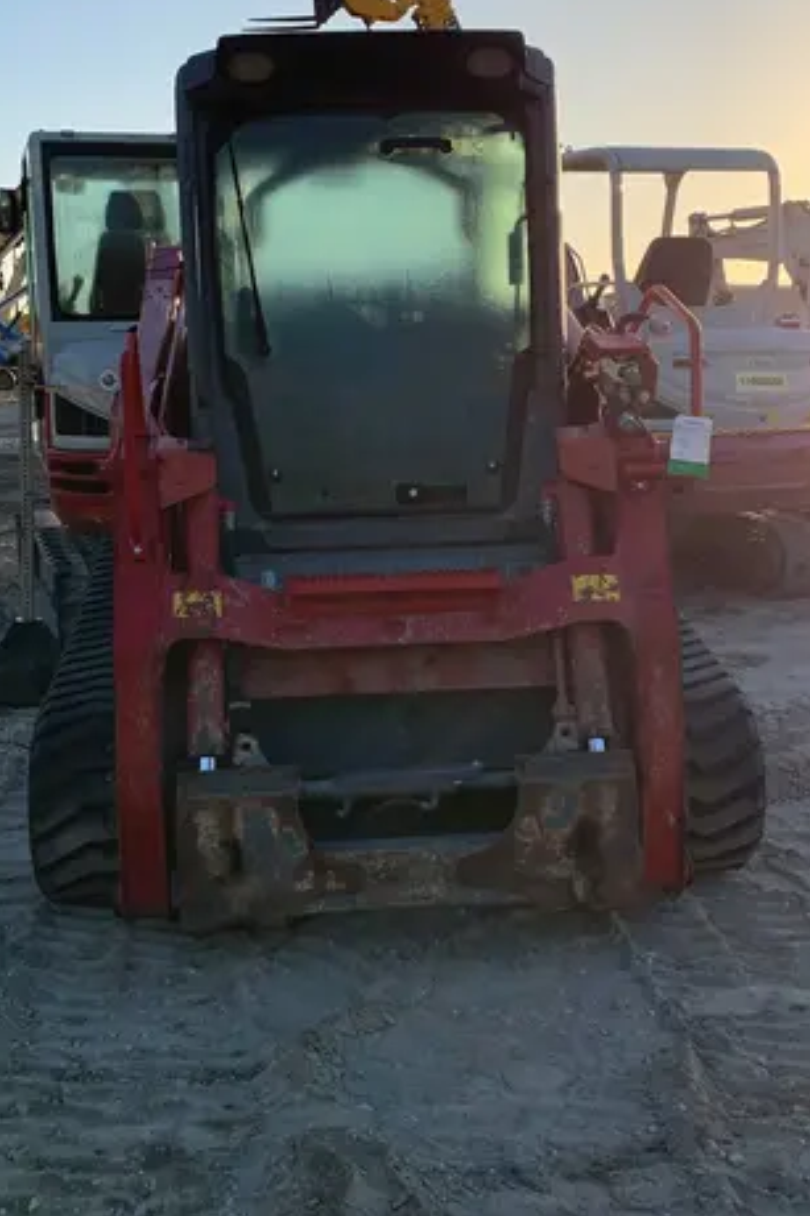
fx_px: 1452
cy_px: 582
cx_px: 385
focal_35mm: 43
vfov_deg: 45.4
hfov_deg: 31.2
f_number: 1.8
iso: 25
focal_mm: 4.25
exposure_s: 1/1220
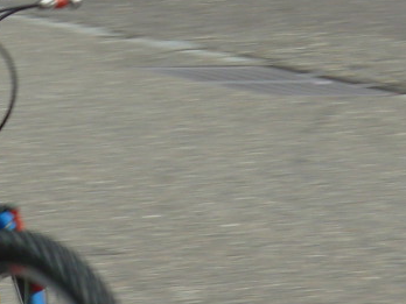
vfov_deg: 2.8
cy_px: -107
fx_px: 6216
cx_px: -16
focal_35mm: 530
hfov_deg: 3.7
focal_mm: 29.8
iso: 50
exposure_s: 1/203
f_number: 5
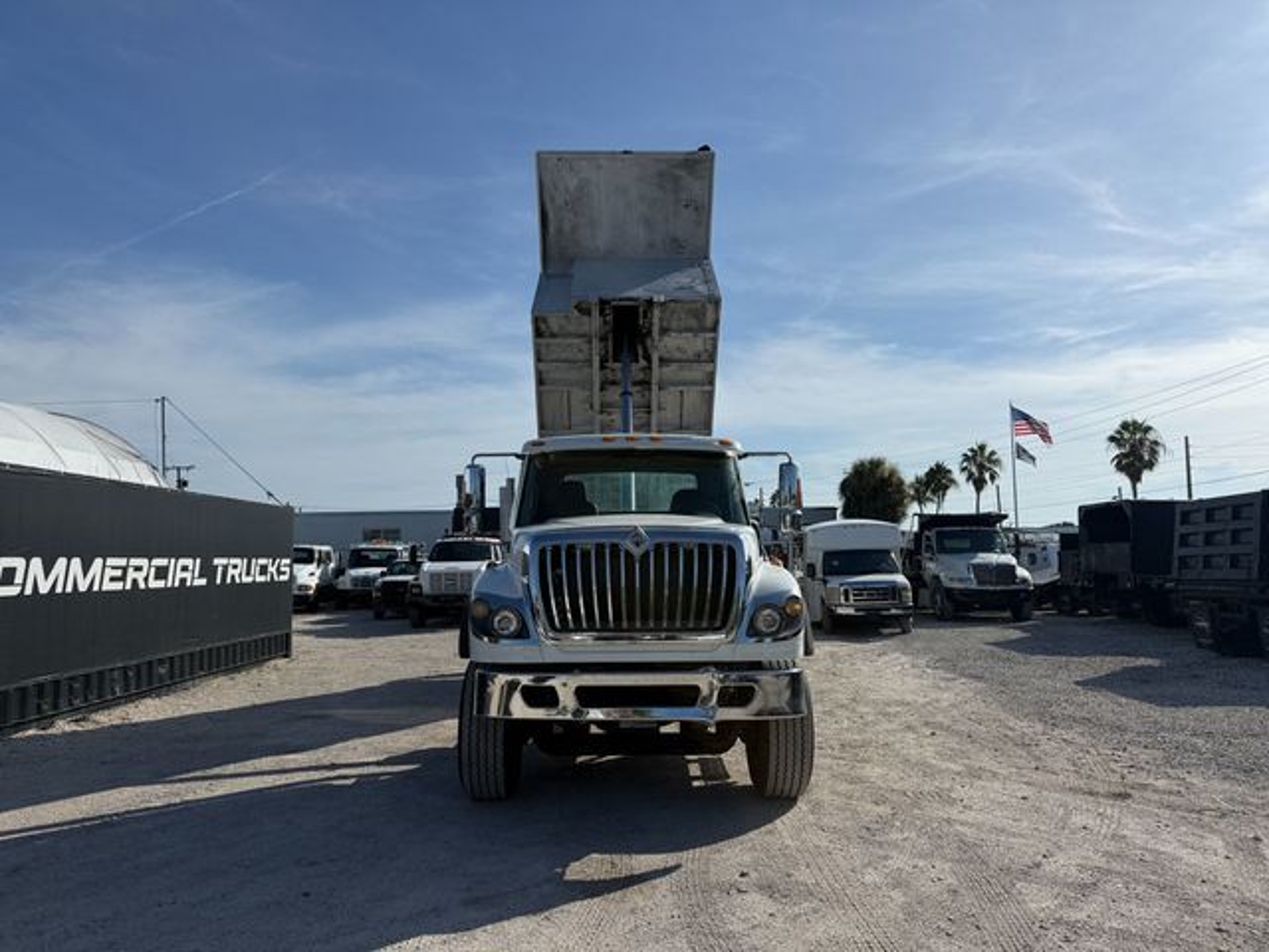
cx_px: 634
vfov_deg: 56.8
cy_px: 476
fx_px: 880
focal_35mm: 24
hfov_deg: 71.6
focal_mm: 6.76
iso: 80
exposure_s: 1/10309
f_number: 1.78
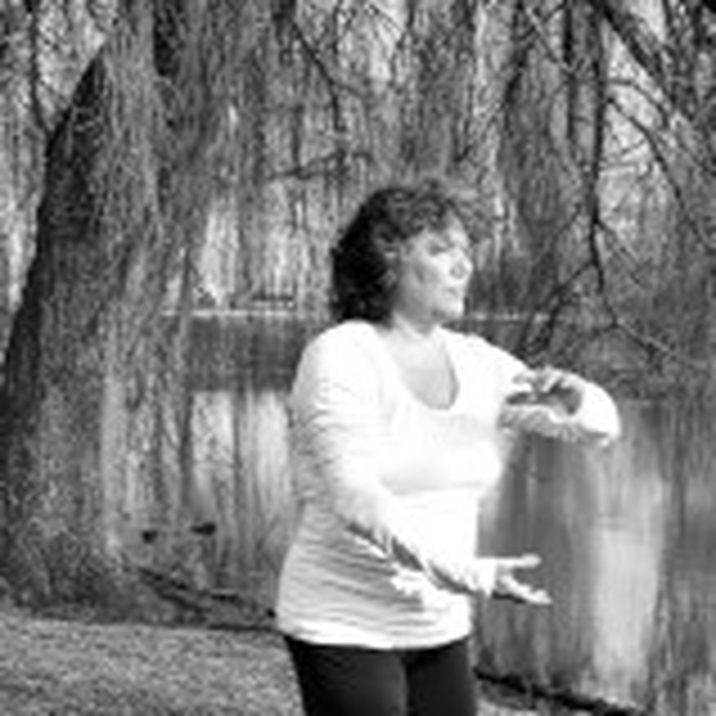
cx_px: 392
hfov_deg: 15.5
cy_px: 574
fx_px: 2623
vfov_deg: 15.4
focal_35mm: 112
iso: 100
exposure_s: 1/160
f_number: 6.3
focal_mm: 35
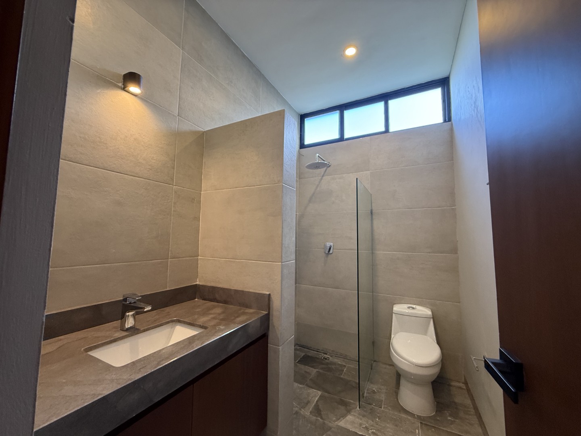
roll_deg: -0.4
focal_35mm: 14
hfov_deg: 102.1
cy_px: 218
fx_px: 235
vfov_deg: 85.7
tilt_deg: +5.5
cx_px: 290
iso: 320
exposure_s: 1/69
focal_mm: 2.22
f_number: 2.2
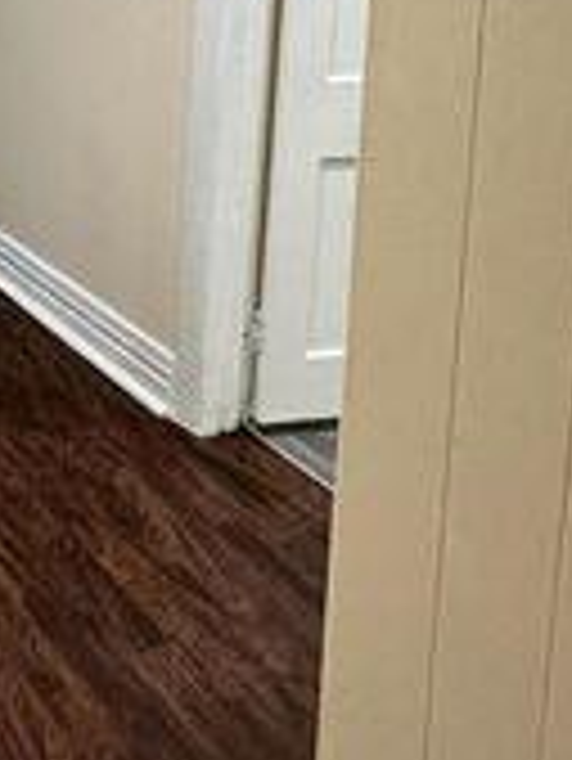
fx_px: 1166
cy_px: -67
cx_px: -126
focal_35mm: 53
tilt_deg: -7.1
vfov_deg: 32.1
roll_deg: -0.1
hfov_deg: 24.7
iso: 250
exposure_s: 1/60
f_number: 2.2
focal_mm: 2.22
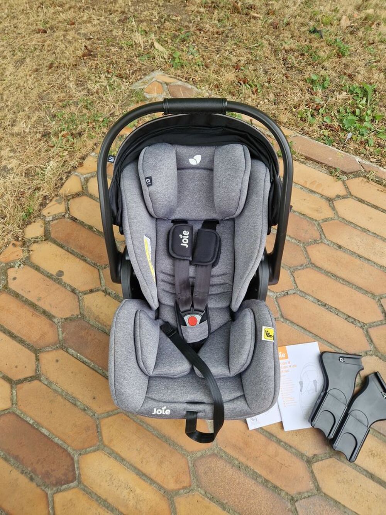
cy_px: 258
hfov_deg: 58.9
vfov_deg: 73.9
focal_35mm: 23
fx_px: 342
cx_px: 193
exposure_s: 1/180
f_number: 1.8
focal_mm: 5.4
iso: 64
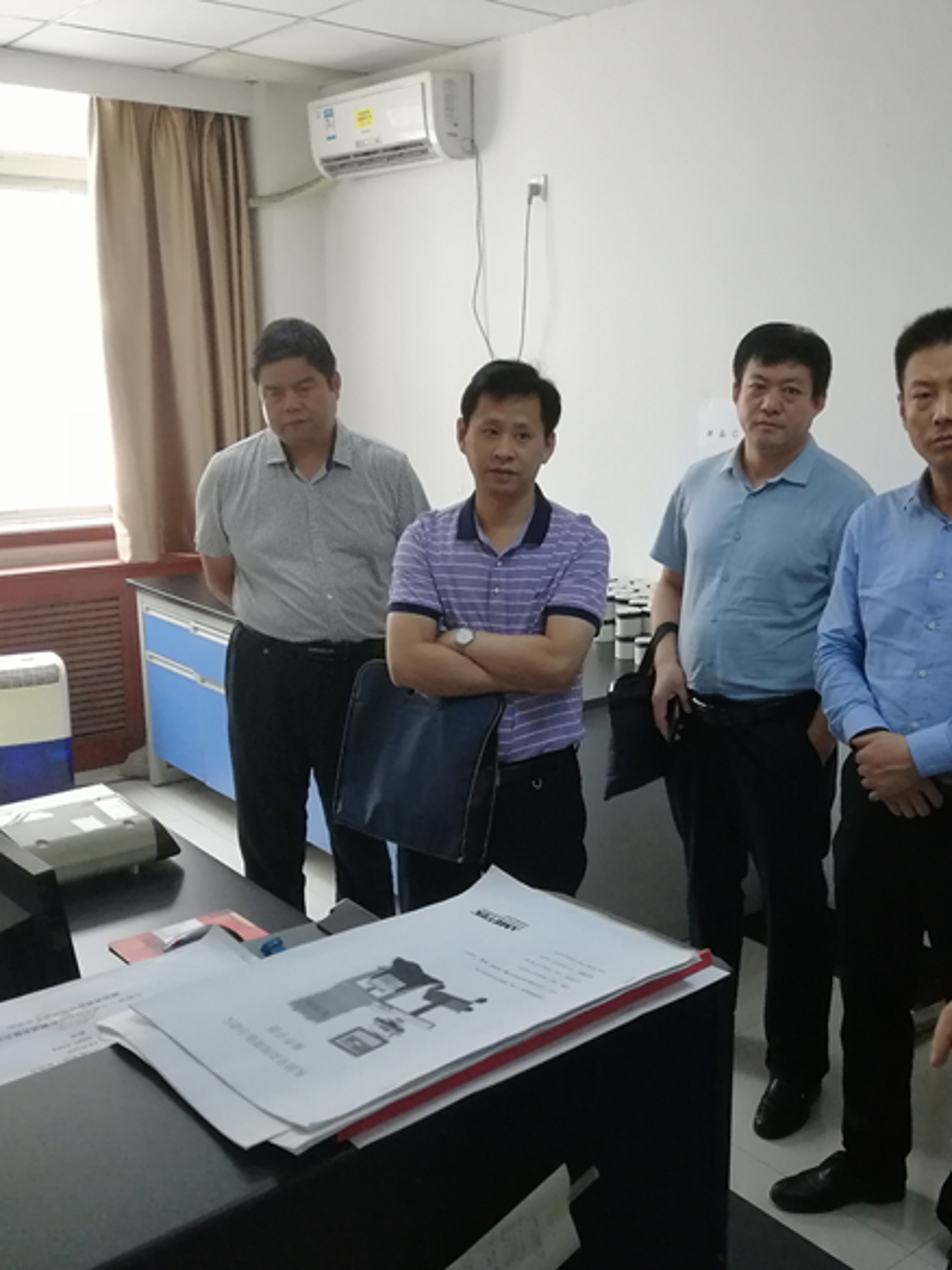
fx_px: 1357
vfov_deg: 50.1
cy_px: 639
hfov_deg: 38.5
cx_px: 583
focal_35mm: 37
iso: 400
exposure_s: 1/100
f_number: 1.8
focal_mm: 3.96
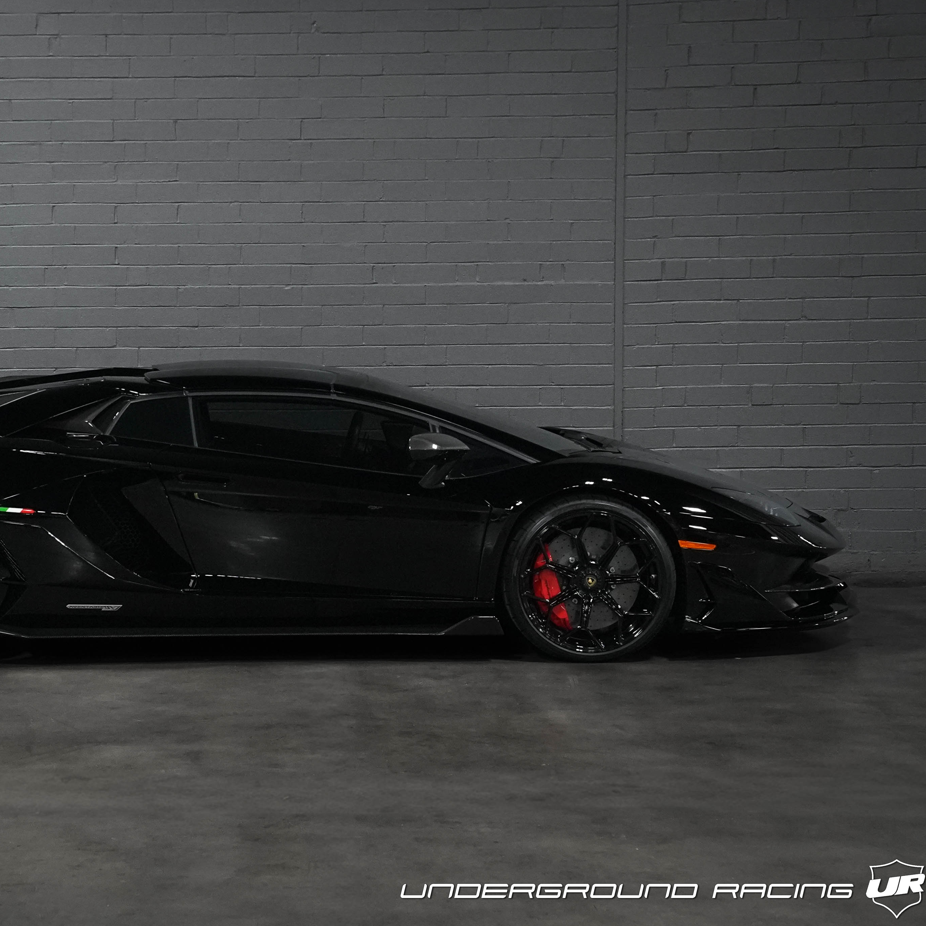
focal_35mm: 82
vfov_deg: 21.1
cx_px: 258
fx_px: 2482
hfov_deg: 21.0
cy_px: 465
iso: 12800
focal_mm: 64
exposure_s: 1/160
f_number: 5
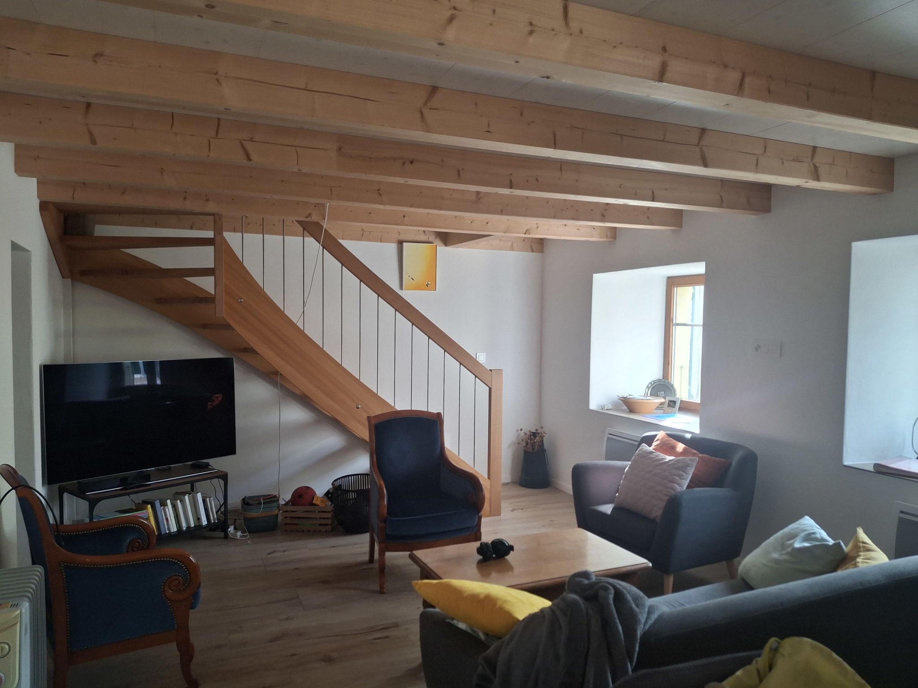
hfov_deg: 69.4
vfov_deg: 54.9
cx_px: 459
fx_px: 663
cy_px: 344
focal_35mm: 25
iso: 80
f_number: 1.8
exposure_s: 1/100
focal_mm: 4.69
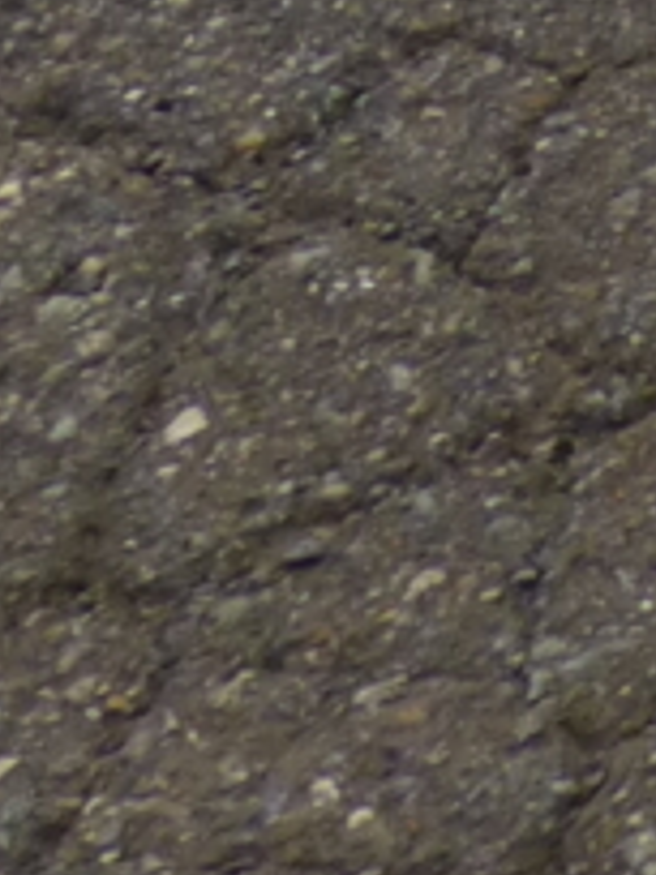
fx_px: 4750
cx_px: 2440
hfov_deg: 6.6
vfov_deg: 8.2
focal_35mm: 188
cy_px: -2093
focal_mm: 4.3
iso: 100
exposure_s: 1/1000
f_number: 4
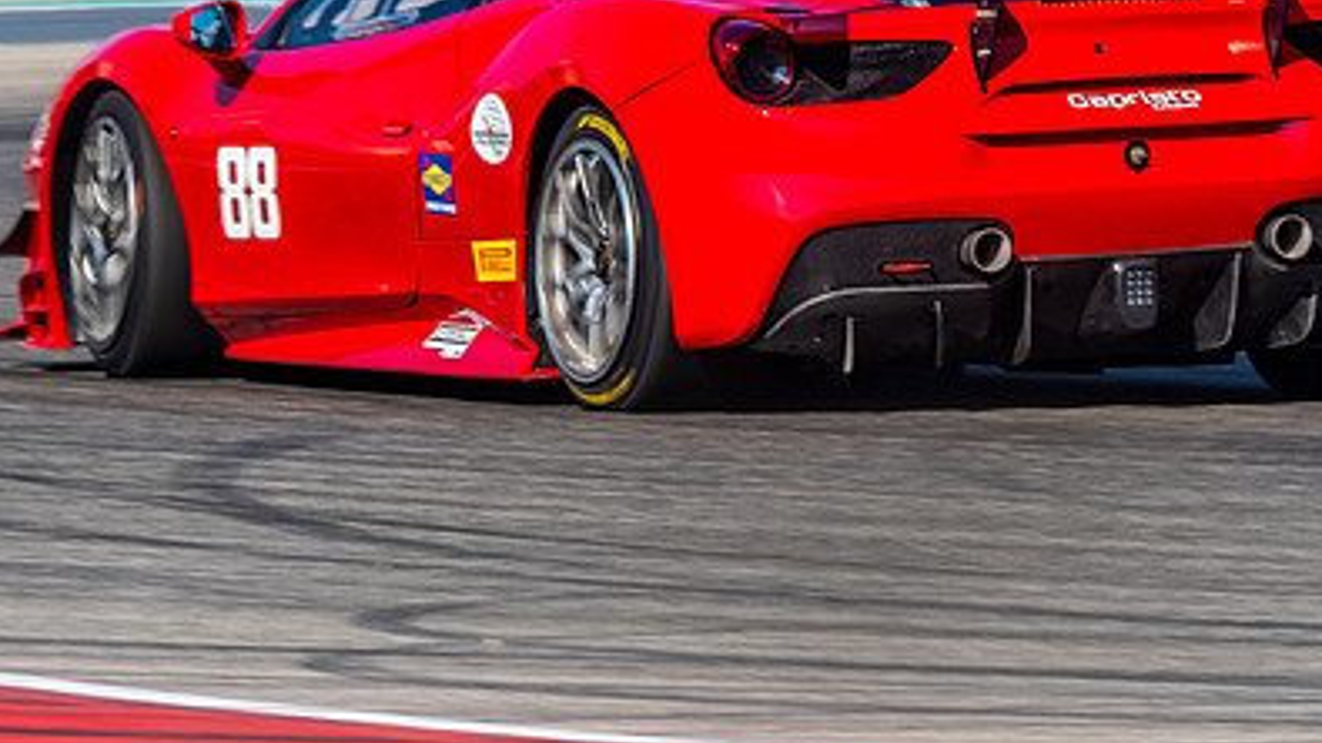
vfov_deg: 1.3
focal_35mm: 961
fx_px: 33680
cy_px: 255
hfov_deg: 2.2
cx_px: 780
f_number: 10
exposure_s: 1/320
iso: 200
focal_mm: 300
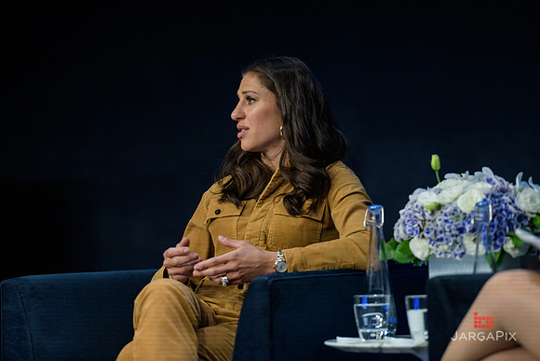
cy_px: 180
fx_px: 3001
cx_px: 270
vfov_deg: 6.9
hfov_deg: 10.3
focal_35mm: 200
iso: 1600
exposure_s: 1/250
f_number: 3.2
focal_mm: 200
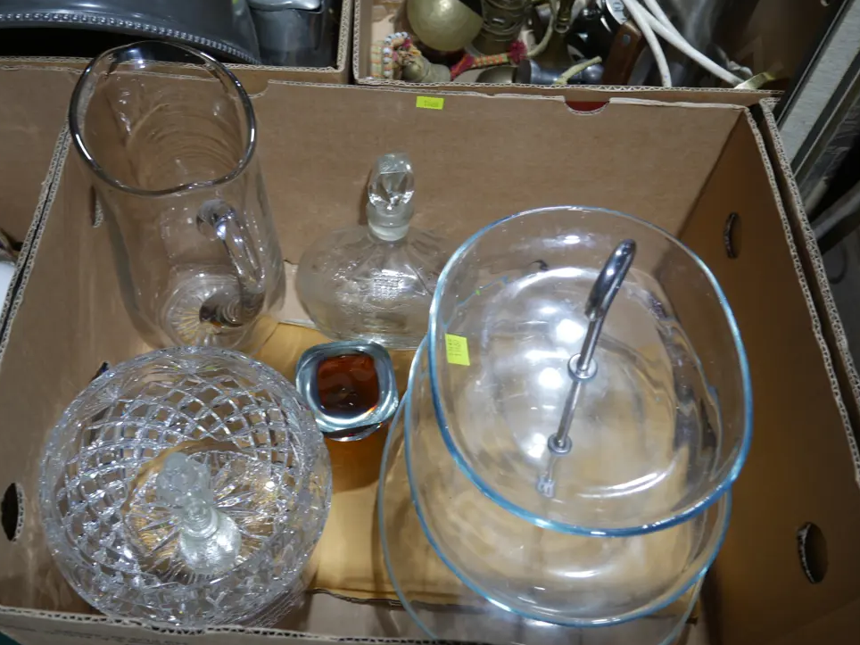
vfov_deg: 41.8
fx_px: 845
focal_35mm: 34
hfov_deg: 53.9
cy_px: 325
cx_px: 406
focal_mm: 16
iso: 200
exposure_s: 1/80
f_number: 3.6
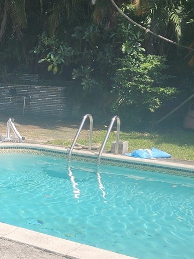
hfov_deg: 16.4
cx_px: -133
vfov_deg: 25.0
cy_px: 149
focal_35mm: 78
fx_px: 583
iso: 12
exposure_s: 1/992
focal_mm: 6.4
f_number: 1.8
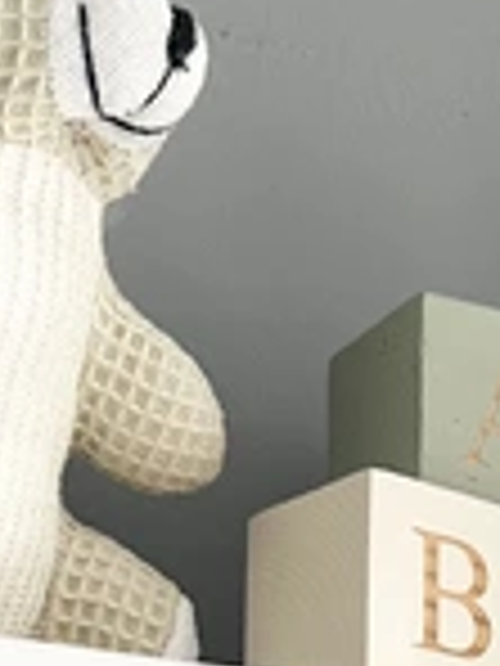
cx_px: 441
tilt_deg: +5.9
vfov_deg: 12.0
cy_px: 1408
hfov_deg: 10.3
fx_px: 2754
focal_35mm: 143
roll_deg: +0.0
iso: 64
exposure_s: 1/122
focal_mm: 6.86
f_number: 1.78
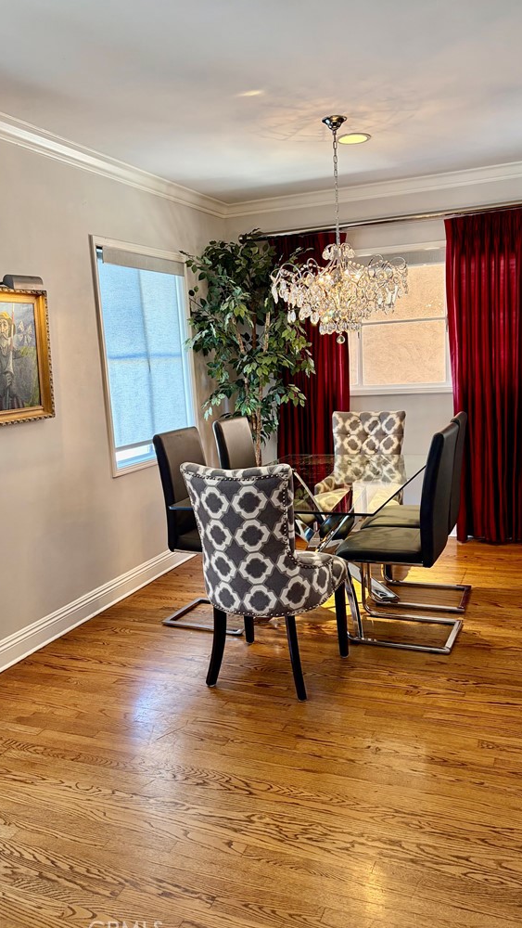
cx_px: 259
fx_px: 713
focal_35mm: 29
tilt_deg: -10.6
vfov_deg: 66.1
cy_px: 468
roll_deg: +2.1
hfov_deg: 40.2
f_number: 1.6
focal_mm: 5.96
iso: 125
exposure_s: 1/60
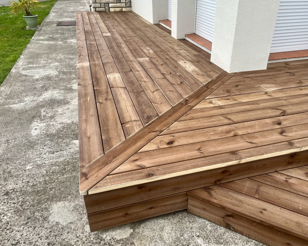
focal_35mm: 28
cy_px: 120
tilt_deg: -30.6
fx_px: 255
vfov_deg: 51.5
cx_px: 164
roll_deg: -0.2
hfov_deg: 62.2
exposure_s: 1/216
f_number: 1.6
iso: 40
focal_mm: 5.1
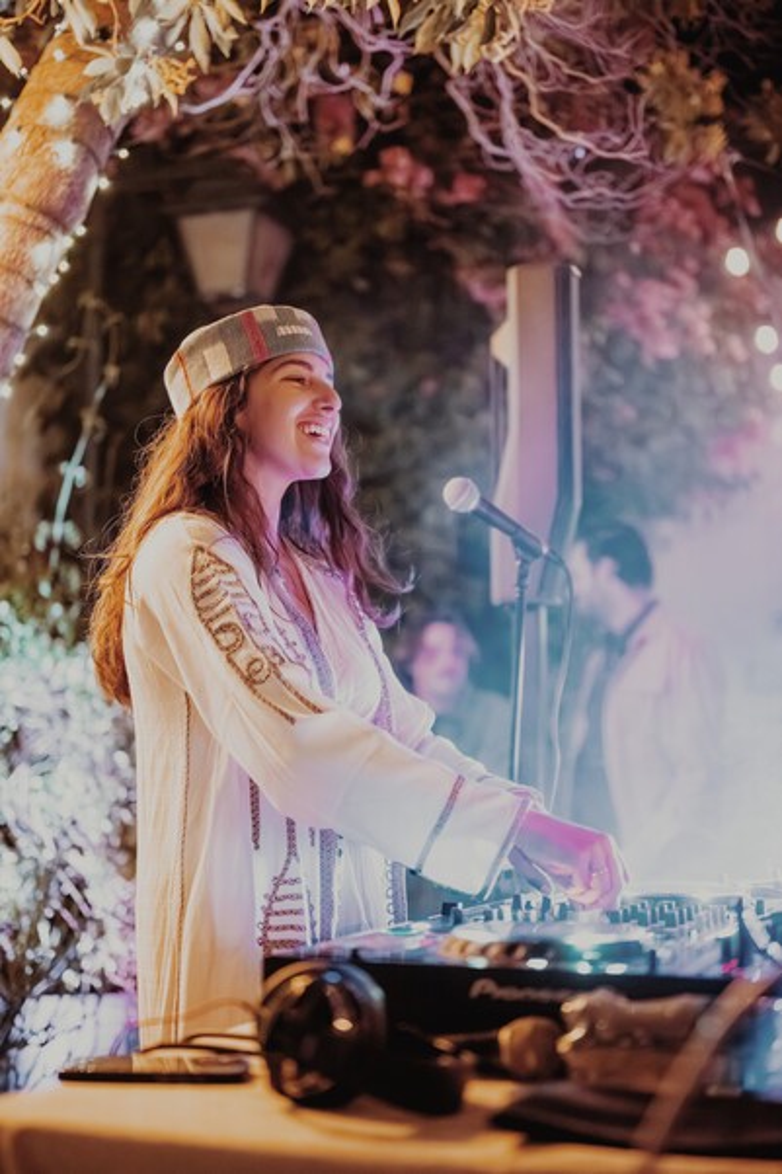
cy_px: 587
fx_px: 1630
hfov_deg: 27.0
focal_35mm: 50
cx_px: 391
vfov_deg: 39.6
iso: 6400
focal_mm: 50
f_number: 1.8
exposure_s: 1/200
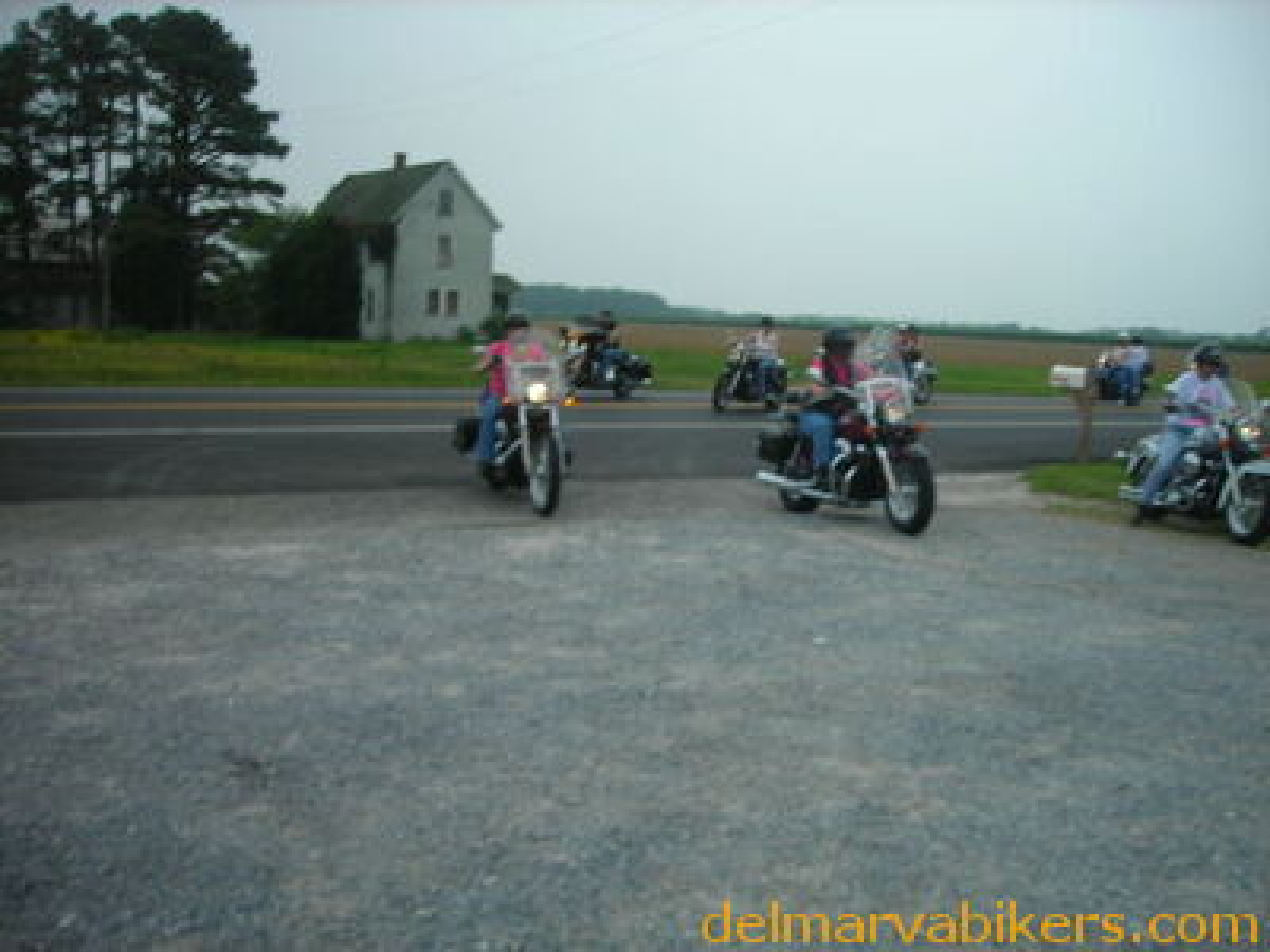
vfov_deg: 37.7
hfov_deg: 49.0
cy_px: 476
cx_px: 635
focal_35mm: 38
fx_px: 1394
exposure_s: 1/257
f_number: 6.4
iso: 50
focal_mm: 6.3
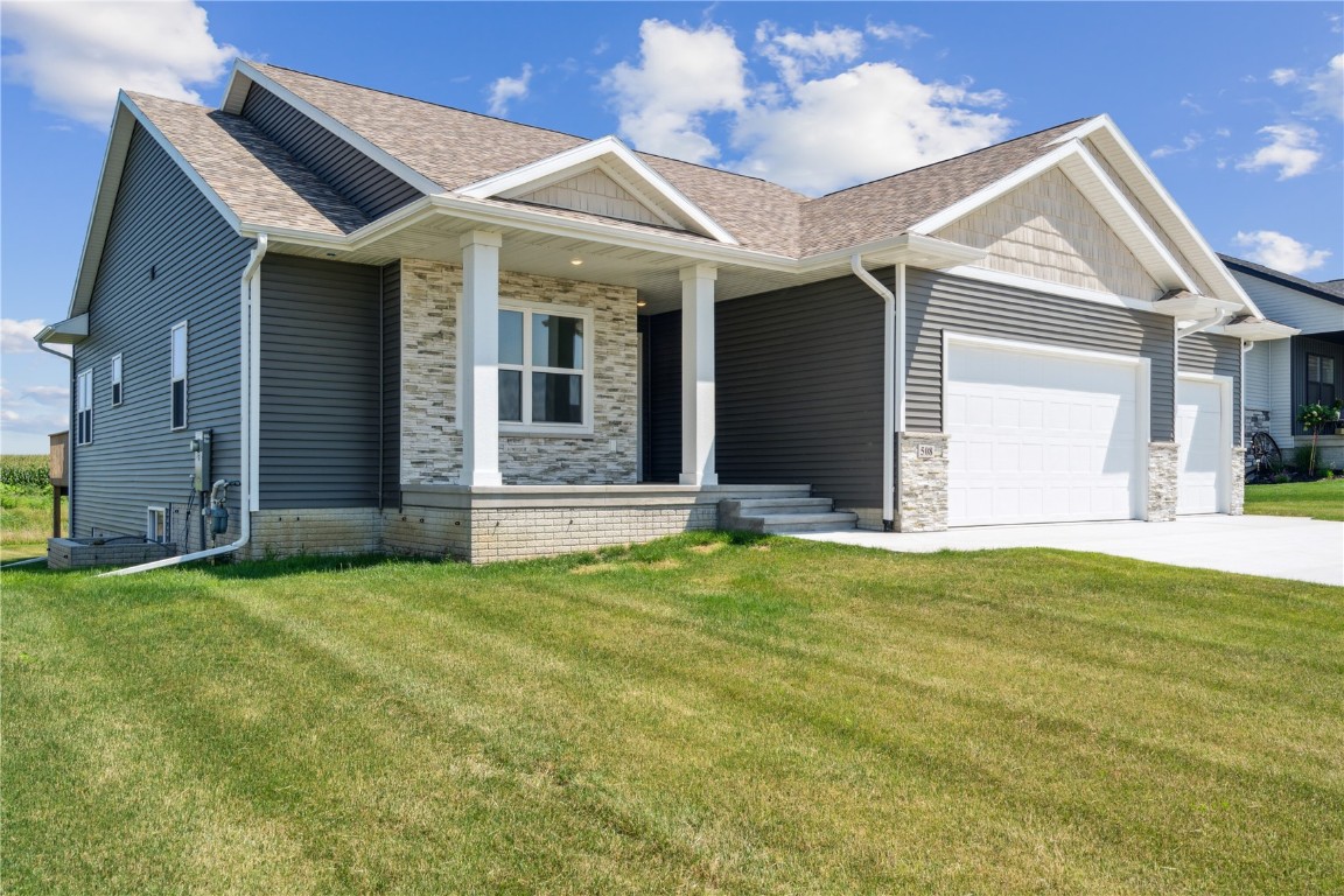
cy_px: 448
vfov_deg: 47.9
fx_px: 1008
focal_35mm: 27
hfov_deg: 67.4
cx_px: 672
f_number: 10
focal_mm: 27
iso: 640
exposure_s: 1/800
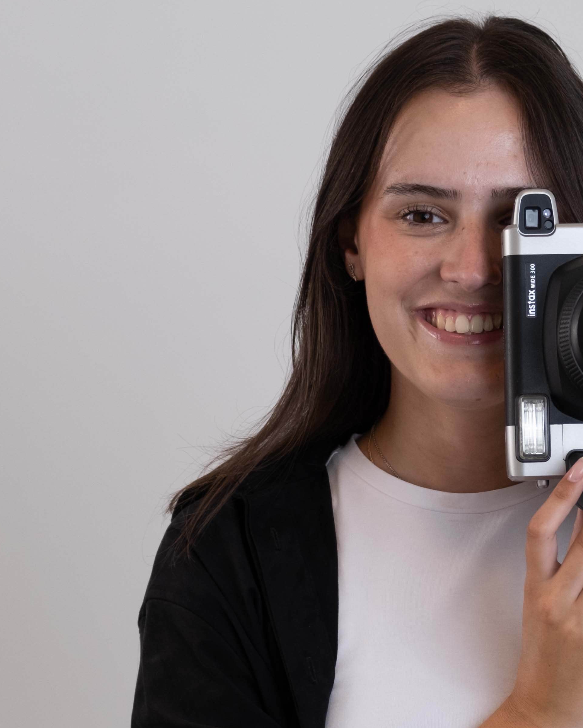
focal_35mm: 119
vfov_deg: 16.1
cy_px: 567
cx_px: 523
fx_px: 2566
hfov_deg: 12.9
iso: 320
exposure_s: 1/160
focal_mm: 32.9
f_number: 3.6
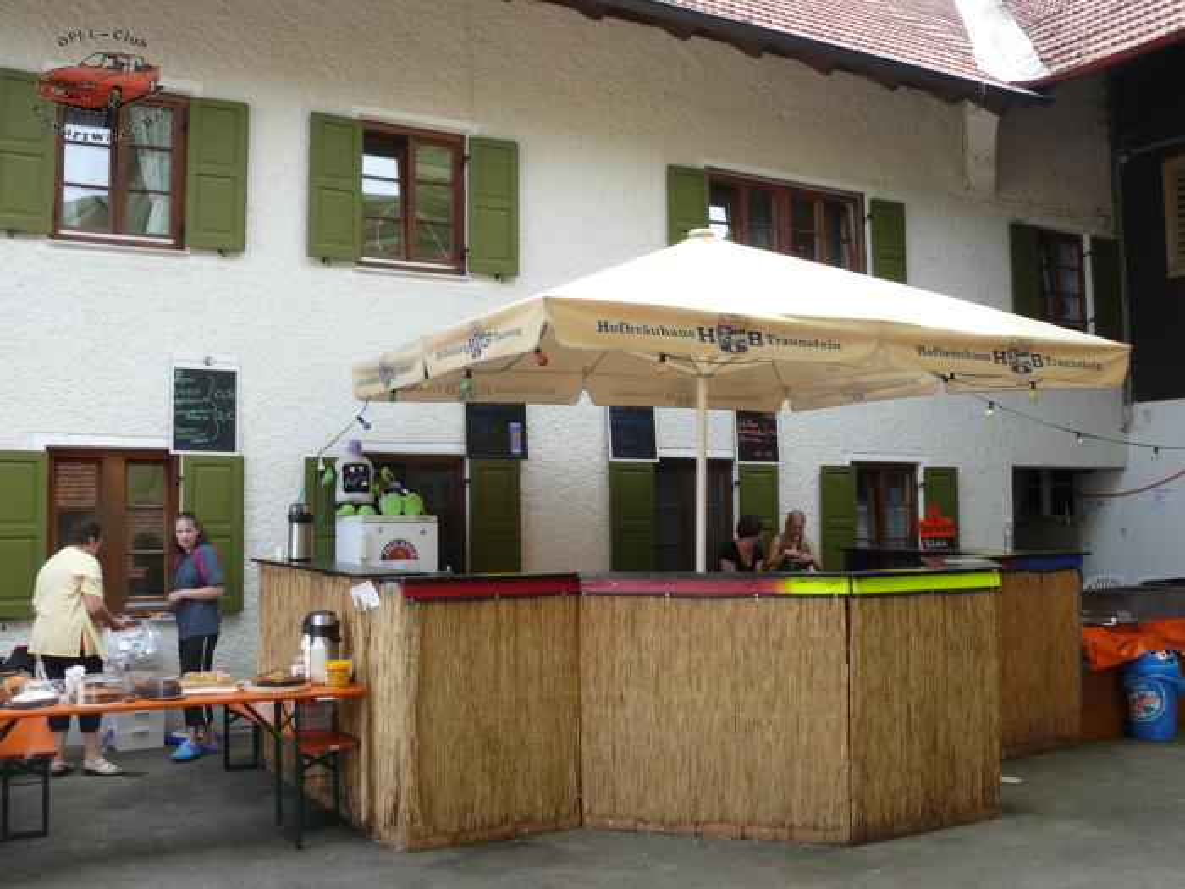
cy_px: 444
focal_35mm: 37
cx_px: 592
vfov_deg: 38.7
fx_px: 1267
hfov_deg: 50.1
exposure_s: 1/125
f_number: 4
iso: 100
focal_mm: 7.7
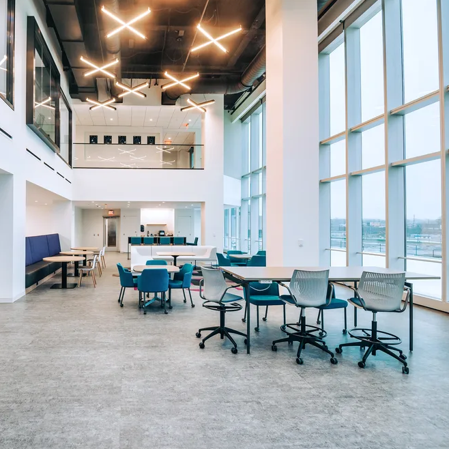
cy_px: 223
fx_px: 455
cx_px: 143
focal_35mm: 31
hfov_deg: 51.4
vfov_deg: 52.5
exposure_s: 1/6
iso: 100
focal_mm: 24
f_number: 8
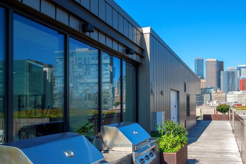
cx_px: 155
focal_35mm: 39
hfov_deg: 49.0
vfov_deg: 34.1
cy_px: 101
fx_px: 266
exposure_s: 1/250
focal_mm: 24
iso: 250
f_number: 11
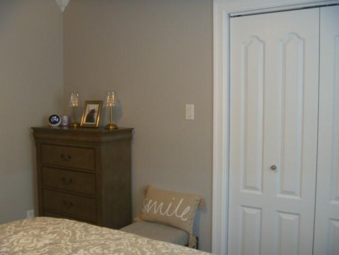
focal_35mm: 35
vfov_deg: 40.7
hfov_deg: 52.6
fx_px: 343
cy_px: 128
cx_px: 170
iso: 250
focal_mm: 6.3
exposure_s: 1/30
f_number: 3.5
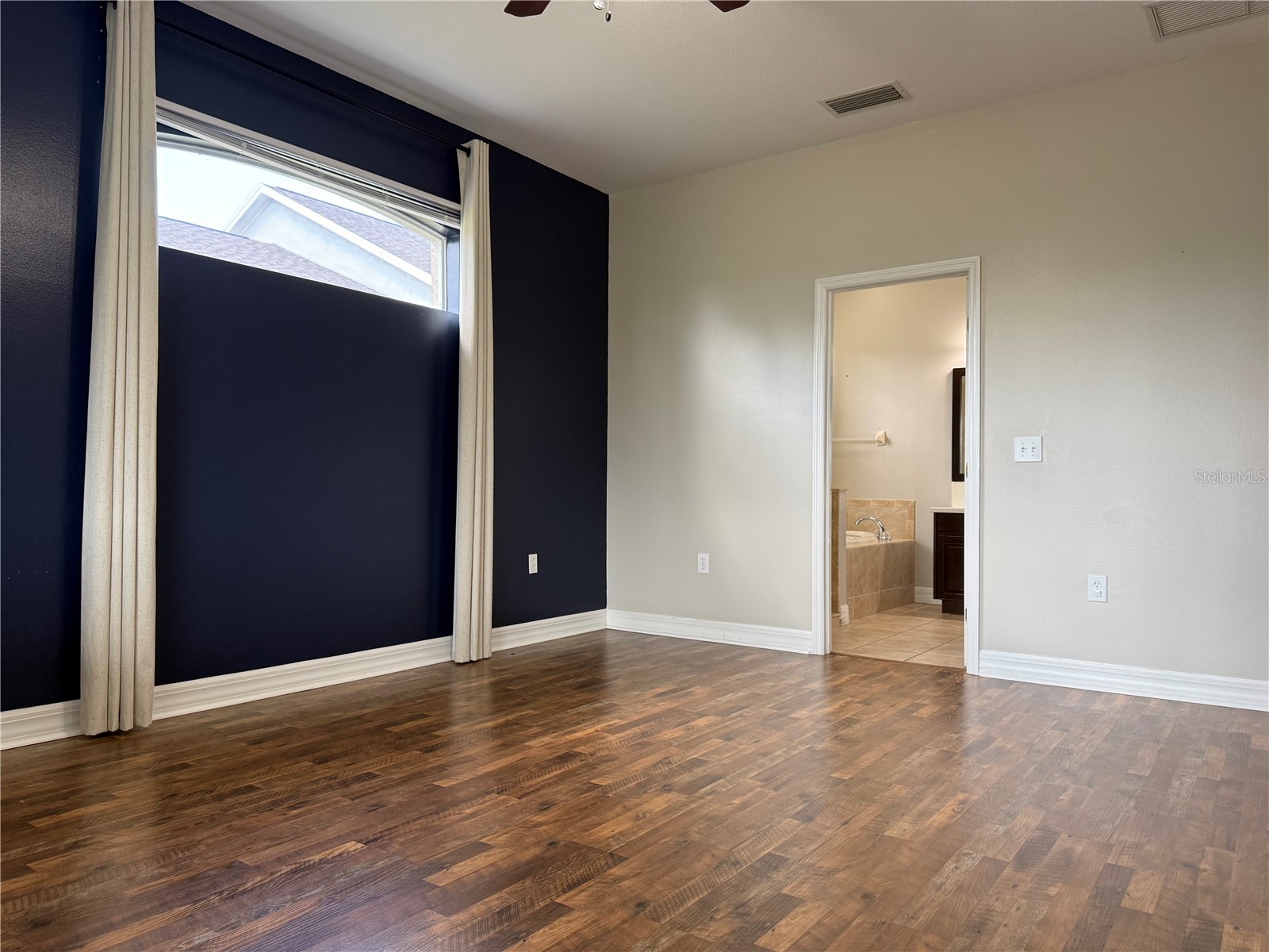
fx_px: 880
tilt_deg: +1.6
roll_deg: -0.5
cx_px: 634
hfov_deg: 71.6
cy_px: 476
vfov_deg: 56.8
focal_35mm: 24
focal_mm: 6.76
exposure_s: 1/60
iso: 160
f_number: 1.78
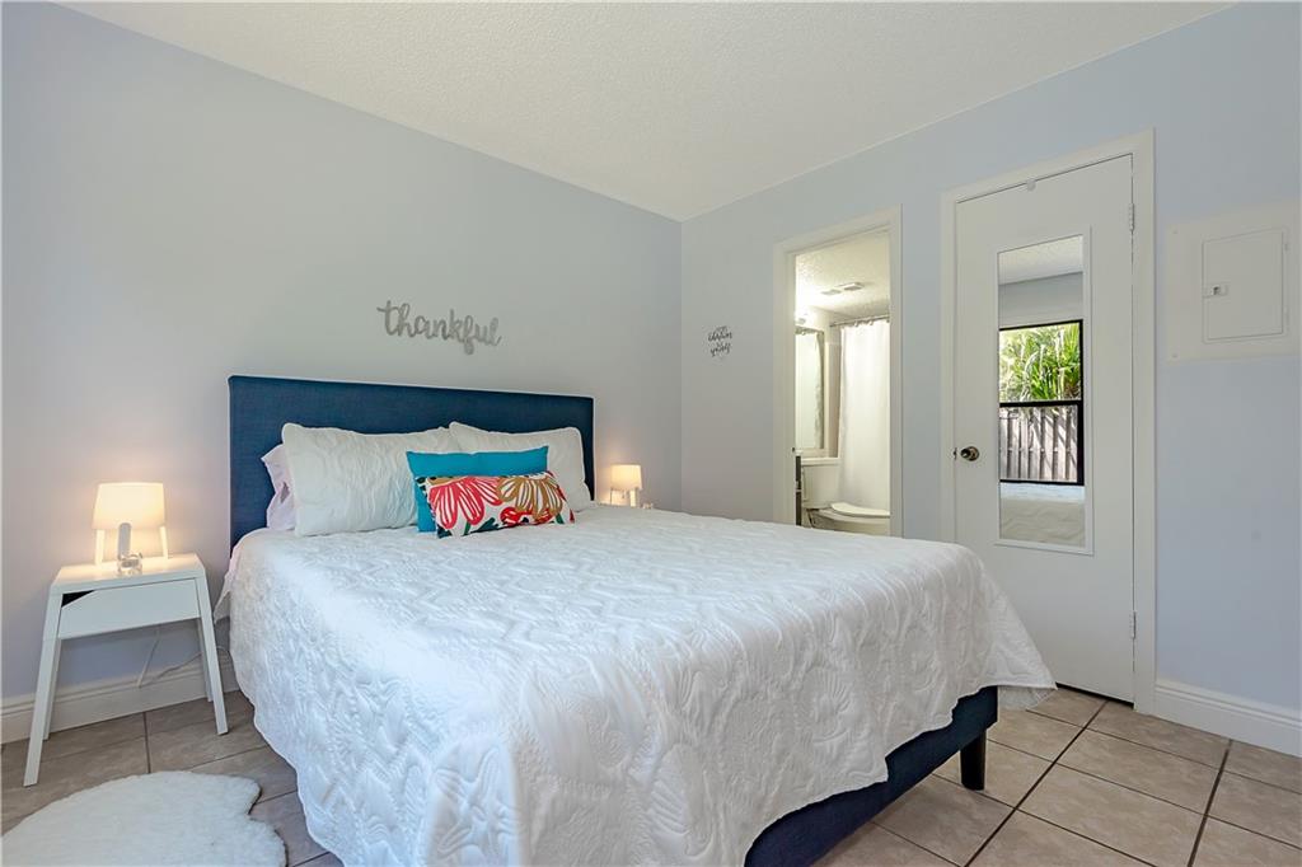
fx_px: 578
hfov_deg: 96.8
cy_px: 434
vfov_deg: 73.7
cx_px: 651
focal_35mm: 16
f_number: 8
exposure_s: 1/60
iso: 800
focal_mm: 16
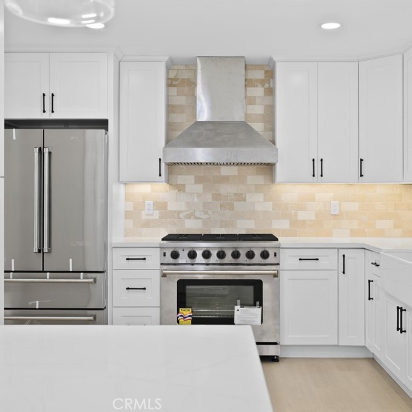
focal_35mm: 42
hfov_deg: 40.3
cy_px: 205
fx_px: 561
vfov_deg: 40.3
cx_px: 213
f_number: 4
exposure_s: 1/15
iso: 200
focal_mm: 32.5
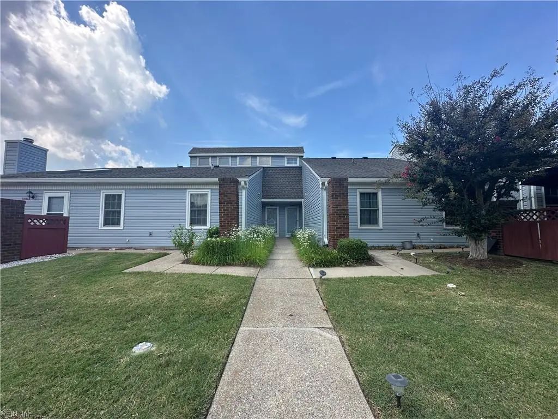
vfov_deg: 85.7
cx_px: 279
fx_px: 226
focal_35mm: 14
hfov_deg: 102.1
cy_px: 210
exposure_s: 1/924
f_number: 2.2
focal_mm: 2.22
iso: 40
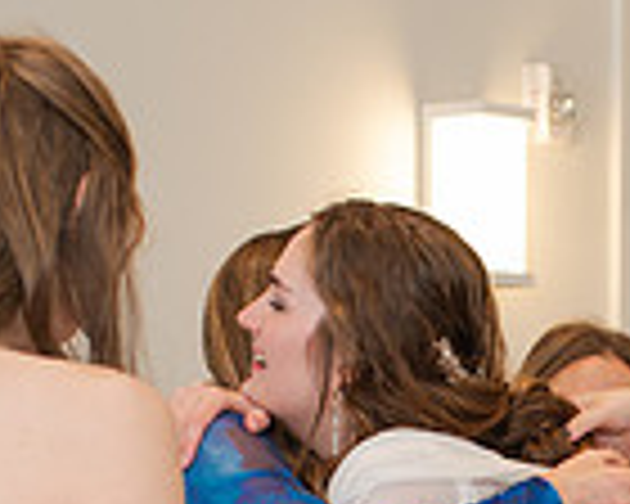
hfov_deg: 11.7
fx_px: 3039
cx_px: 651
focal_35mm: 163
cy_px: 780
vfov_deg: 9.2
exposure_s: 1/200
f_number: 3.2
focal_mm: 35
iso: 400
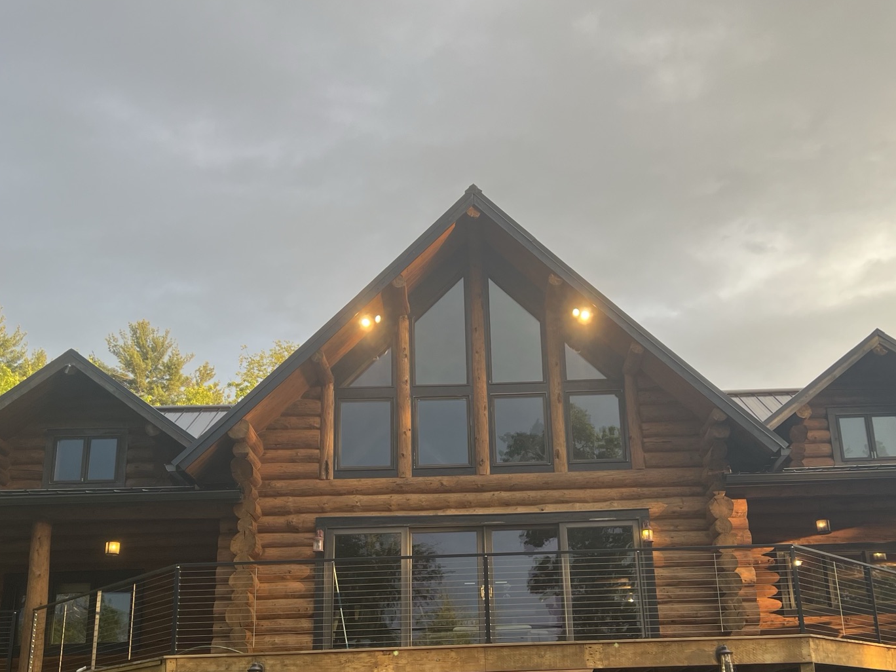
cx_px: 496
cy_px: 472
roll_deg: +1.8
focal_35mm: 38
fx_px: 984
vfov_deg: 37.1
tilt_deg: +17.4
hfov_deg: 48.9
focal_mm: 5.7
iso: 32
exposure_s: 1/142
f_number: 1.5
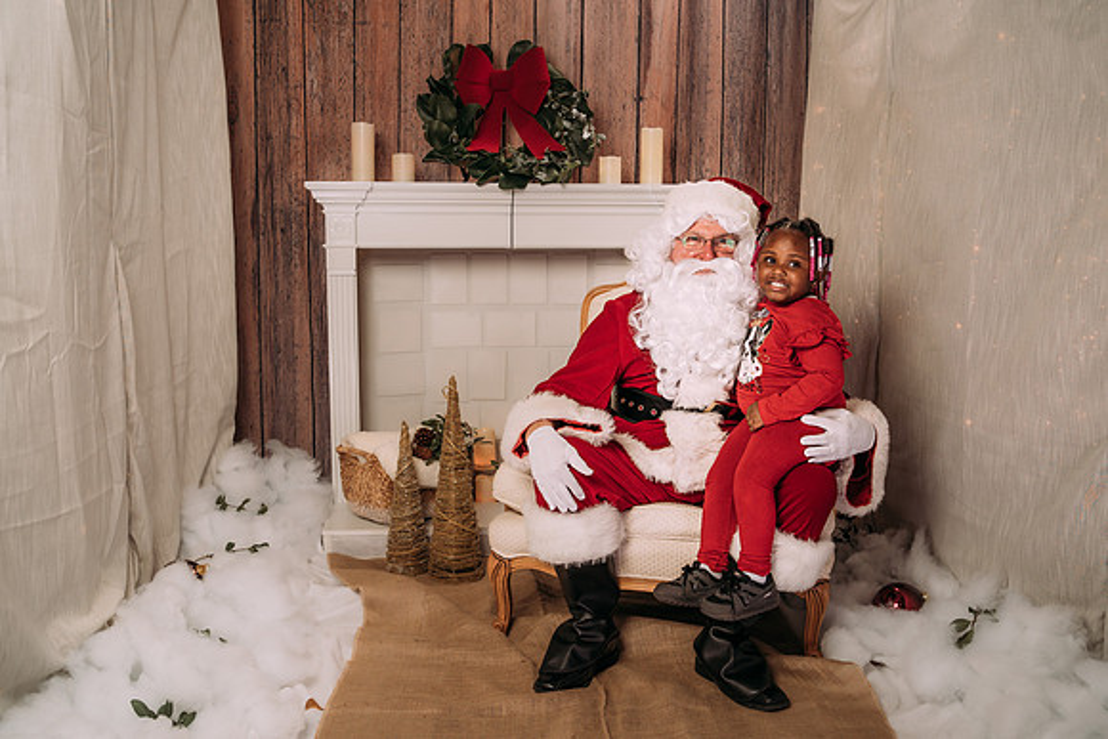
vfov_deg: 35.8
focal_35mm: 37
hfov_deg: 51.7
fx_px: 1144
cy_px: 380
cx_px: 566
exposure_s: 1/100
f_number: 5
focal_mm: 35
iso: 100
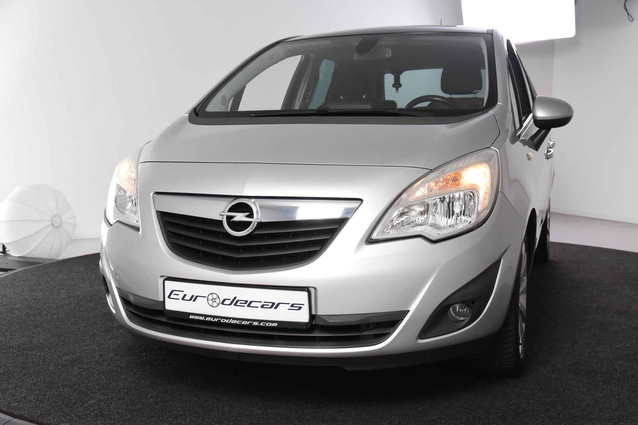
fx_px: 744
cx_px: 319
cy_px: 212
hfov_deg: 46.4
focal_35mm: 42
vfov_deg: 31.9
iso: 1600
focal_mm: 28
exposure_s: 1/125
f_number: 5.6
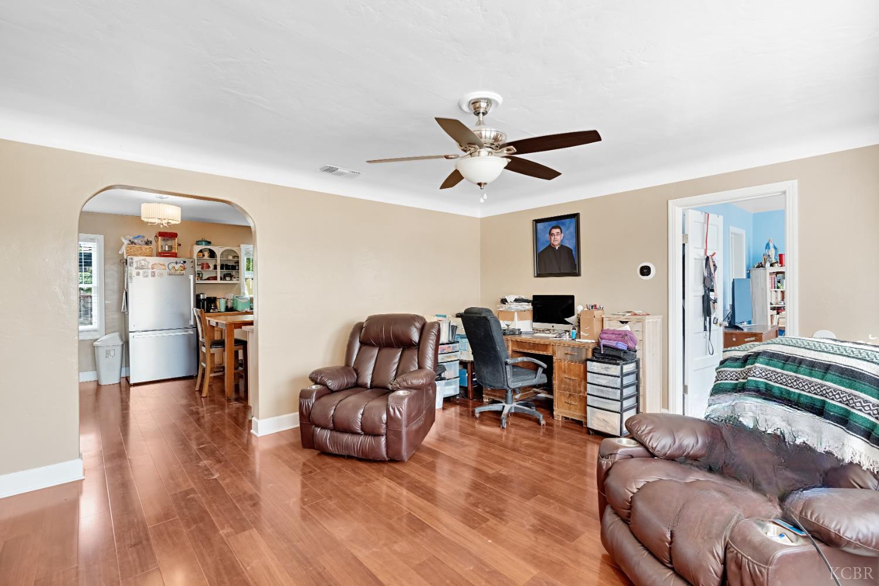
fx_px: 391
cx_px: 440
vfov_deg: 73.7
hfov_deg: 96.7
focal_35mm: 16
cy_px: 293
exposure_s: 1/10
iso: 640
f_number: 7.1
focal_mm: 16
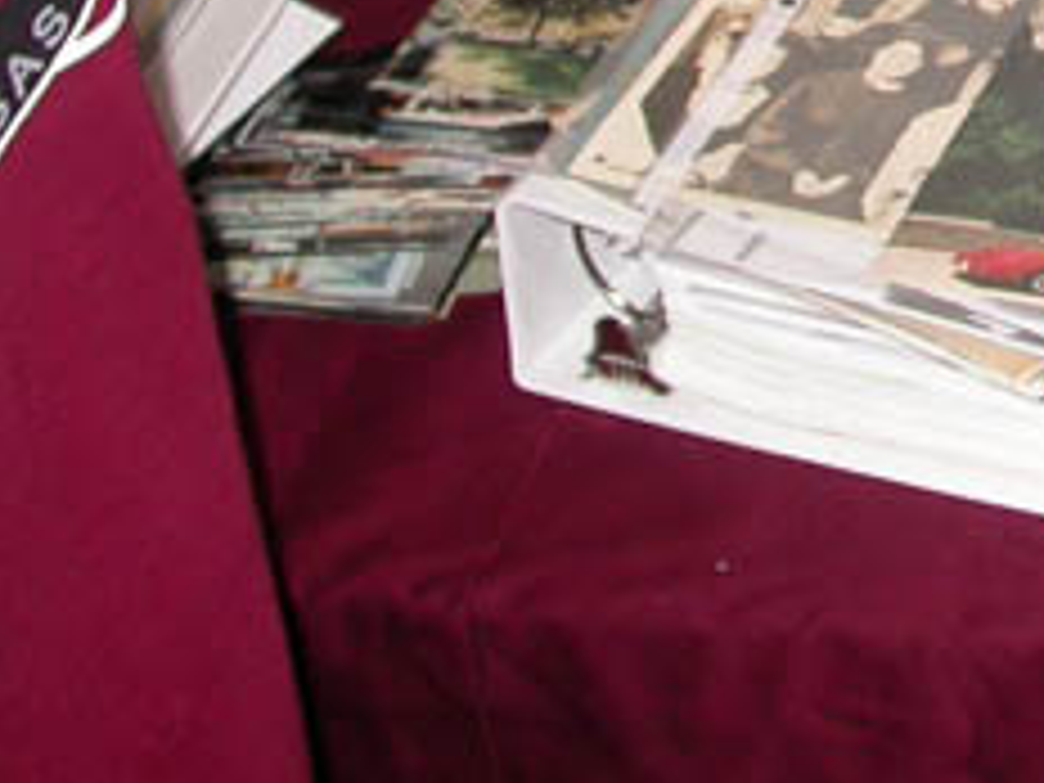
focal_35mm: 123
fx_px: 3710
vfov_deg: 11.5
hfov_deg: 15.1
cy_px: -389
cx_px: 1431
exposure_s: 1/60
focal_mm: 7.85
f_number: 2.6
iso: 100
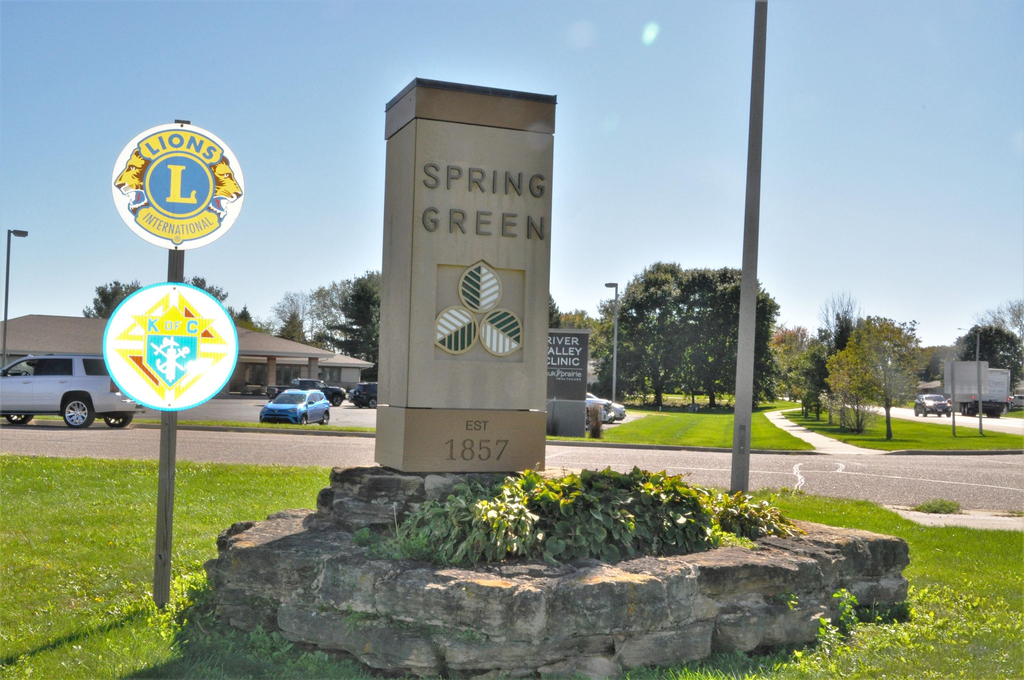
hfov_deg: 51.3
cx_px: 512
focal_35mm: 38
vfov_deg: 35.4
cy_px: 340
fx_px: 1065
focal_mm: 25
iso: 800
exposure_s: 1/200
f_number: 25
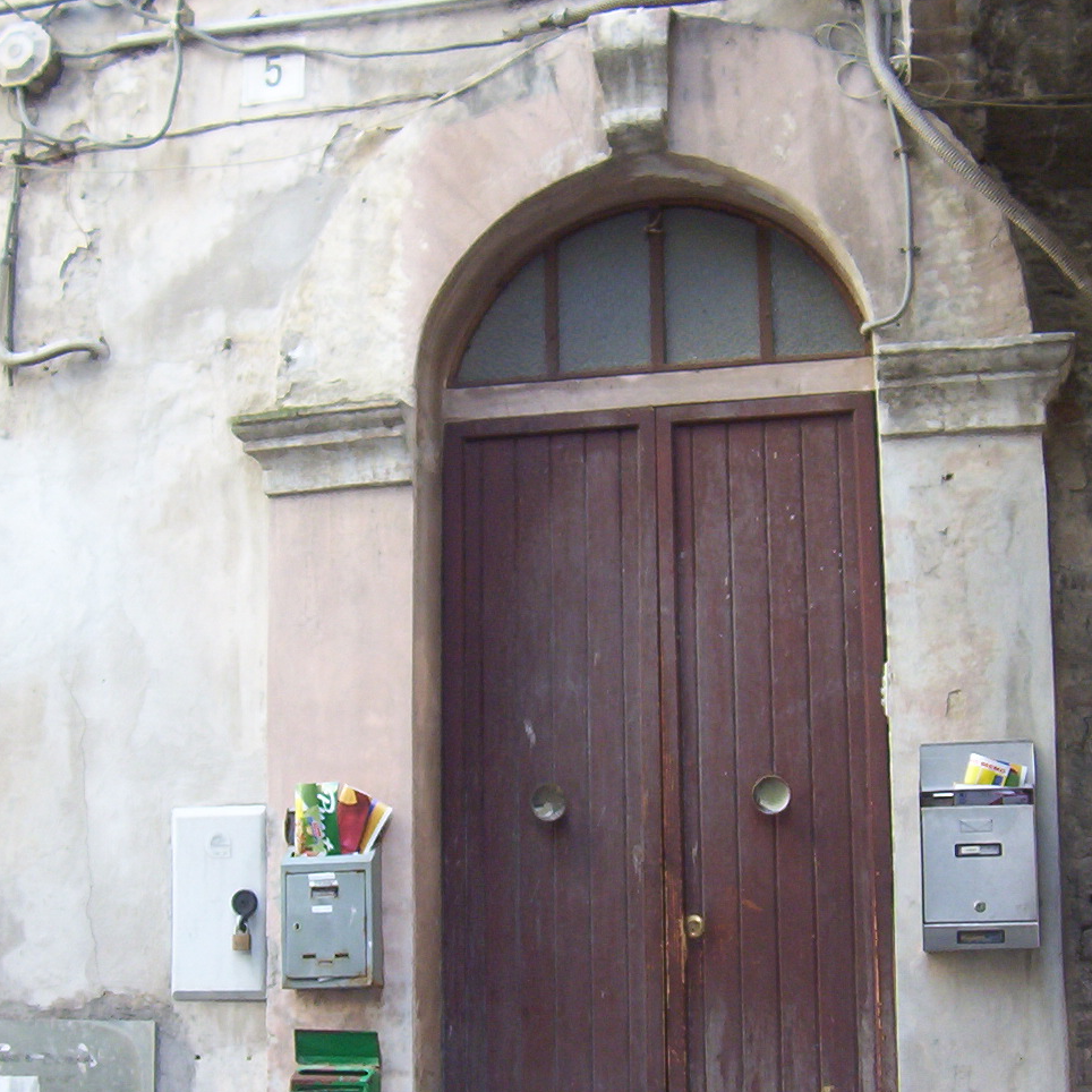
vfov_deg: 31.4
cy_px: 726
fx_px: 1927
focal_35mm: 54
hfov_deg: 31.6
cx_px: 621
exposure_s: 1/62.1
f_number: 2.76
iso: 100
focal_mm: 5.54
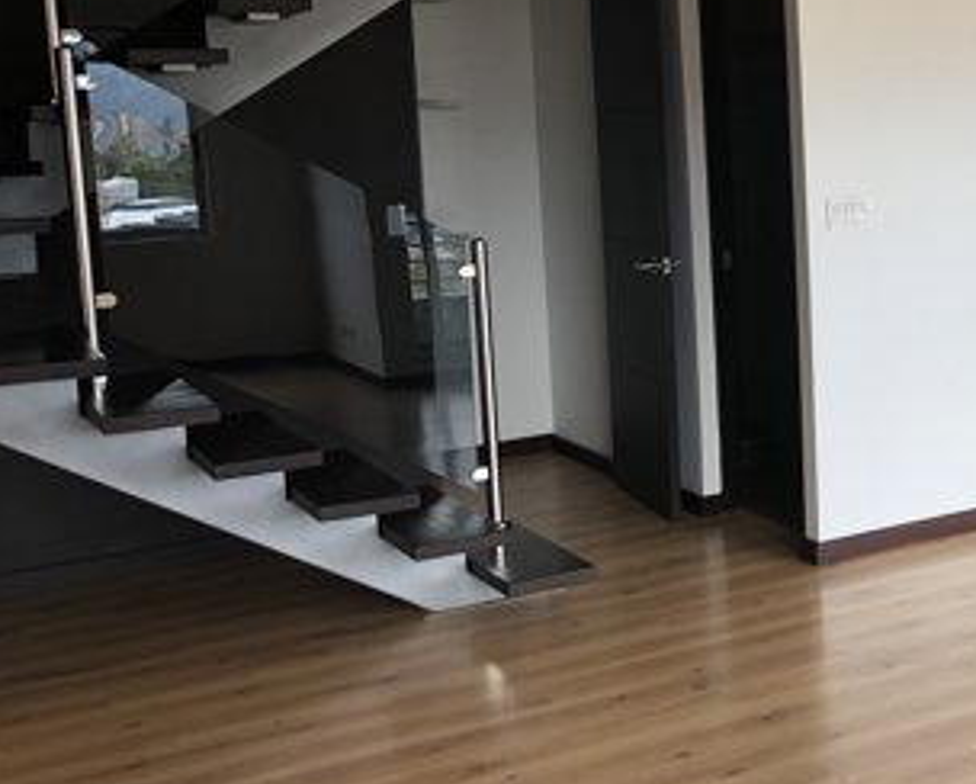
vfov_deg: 26.6
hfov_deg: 30.3
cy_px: 251
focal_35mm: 57
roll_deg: +1.2
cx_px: 1006
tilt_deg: -6.2
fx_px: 1649
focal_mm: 4
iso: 32
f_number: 1.8
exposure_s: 1/120
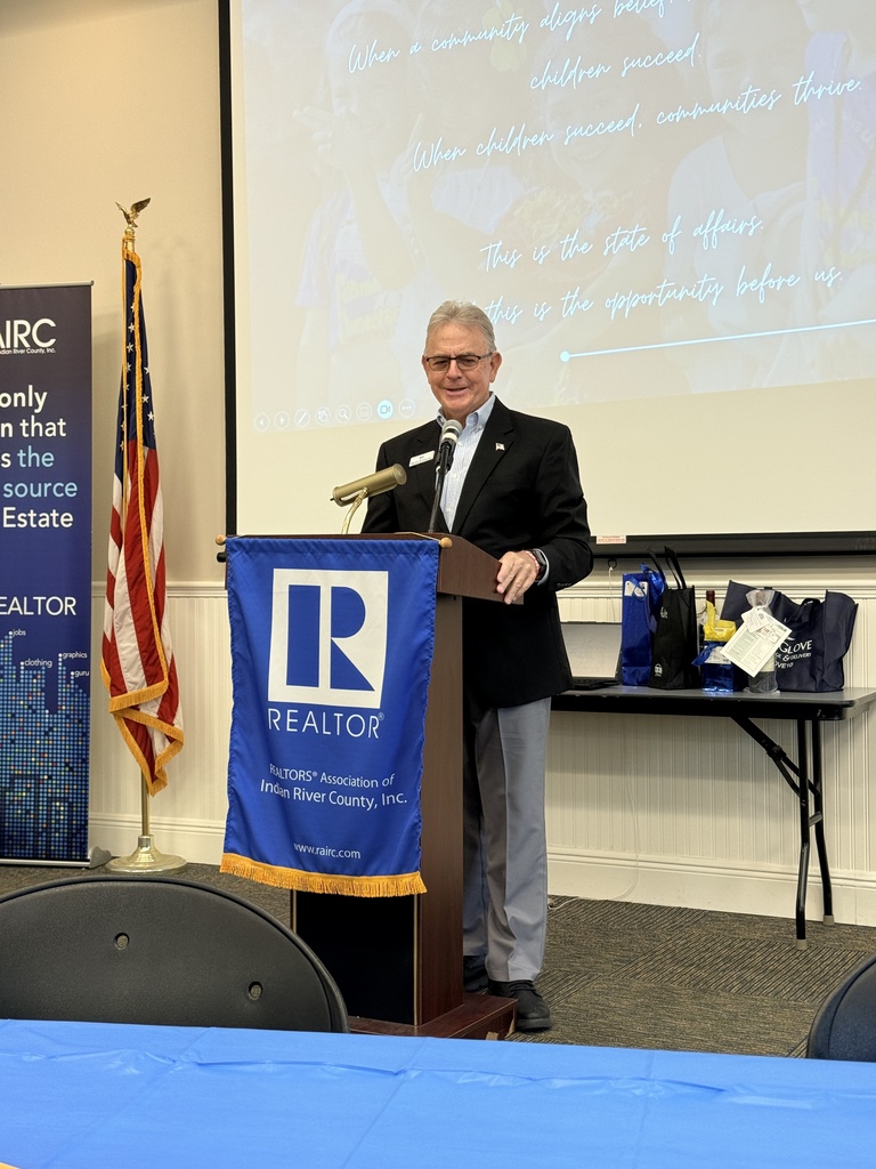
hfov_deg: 30.3
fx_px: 1620
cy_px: 584
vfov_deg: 39.7
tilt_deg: -0.1
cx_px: 438
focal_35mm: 48
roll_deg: -0.2
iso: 50
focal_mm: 6.76
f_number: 1.78
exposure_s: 1/60
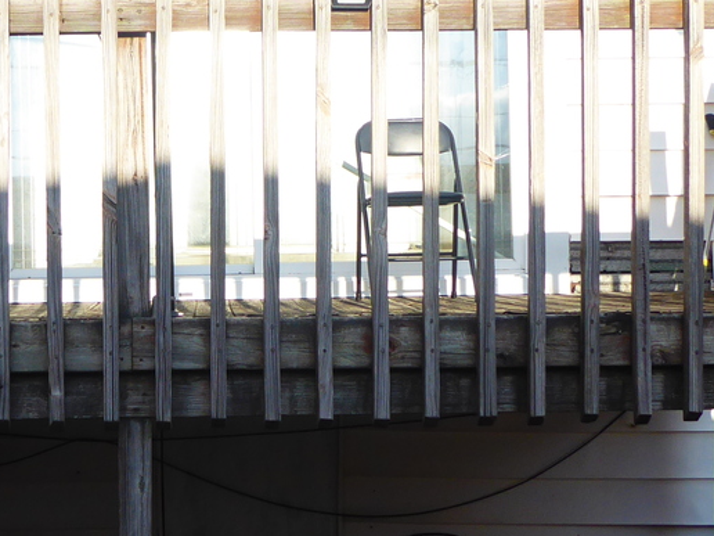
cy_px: 260
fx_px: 1382
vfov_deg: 21.9
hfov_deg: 28.4
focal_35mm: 67
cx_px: 159
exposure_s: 1/400
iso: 80
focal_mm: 4.3
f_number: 3.3
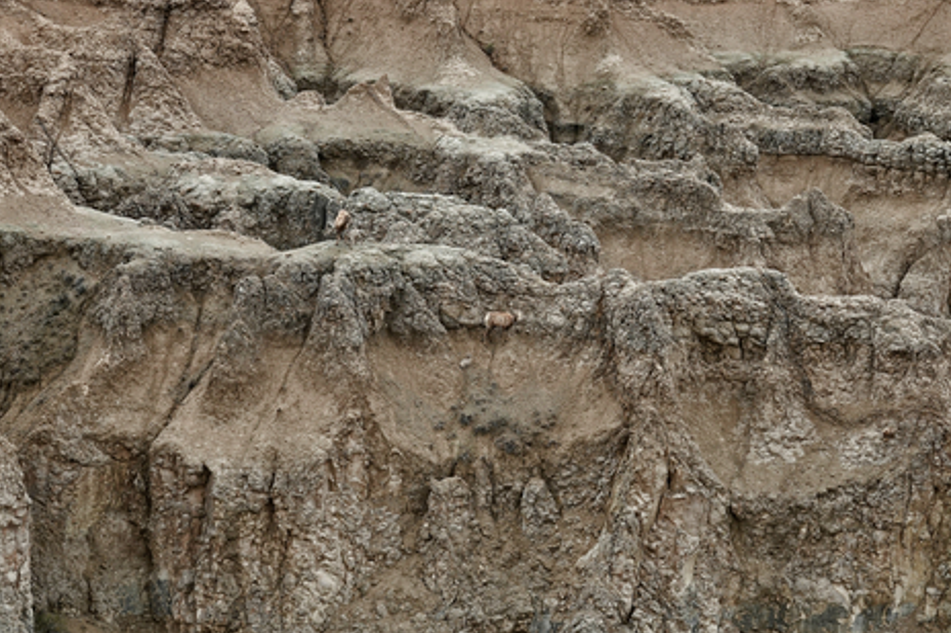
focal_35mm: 134
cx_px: 484
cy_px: 310
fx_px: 3538
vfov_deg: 10.2
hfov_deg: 15.3
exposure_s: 1/400
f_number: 4
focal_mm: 40.73
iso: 64
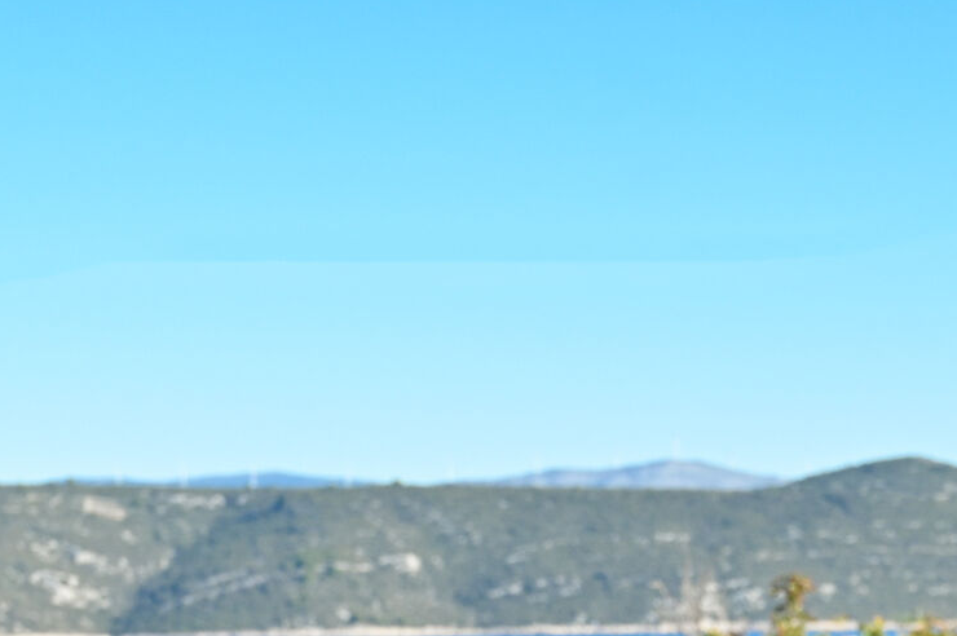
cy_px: 952
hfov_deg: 14.5
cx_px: 877
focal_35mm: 140
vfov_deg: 9.5
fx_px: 3718
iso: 100
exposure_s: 1/200
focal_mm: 37
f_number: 8
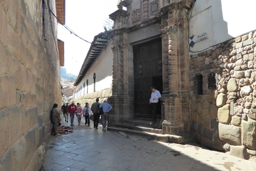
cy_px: 91
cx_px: 124
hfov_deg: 67.3
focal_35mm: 27
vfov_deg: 47.9
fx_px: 192
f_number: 3.3
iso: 160
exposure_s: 1/250
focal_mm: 4.3
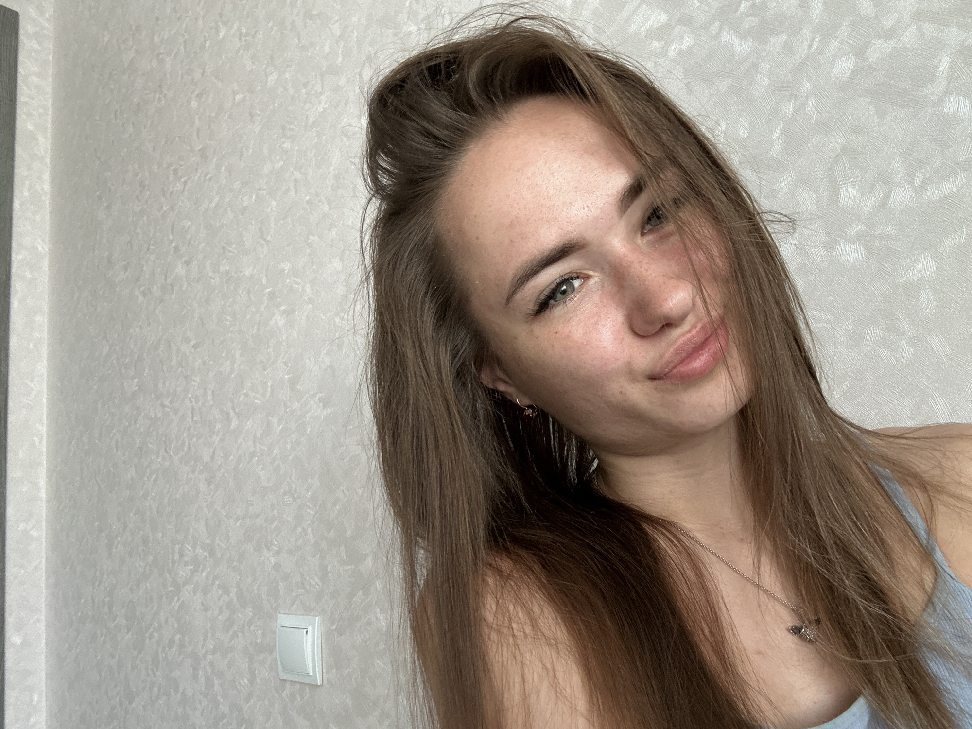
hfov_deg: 73.9
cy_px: 364
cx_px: 486
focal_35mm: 23
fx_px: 646
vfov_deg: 58.9
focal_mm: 2.69
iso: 125
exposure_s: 1/60
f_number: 1.9
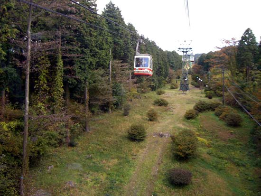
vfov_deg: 37.7
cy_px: 98
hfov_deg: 49.0
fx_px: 287
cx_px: 130
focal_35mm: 38
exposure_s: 1/80
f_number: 4.3
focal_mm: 6.2
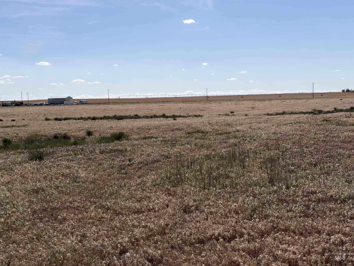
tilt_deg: -0.1
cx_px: 177
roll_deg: +1.8
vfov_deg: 28.0
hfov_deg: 36.8
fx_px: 532
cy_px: 133
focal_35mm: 52
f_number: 1.6
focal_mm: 5.96
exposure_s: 1/7813
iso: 40
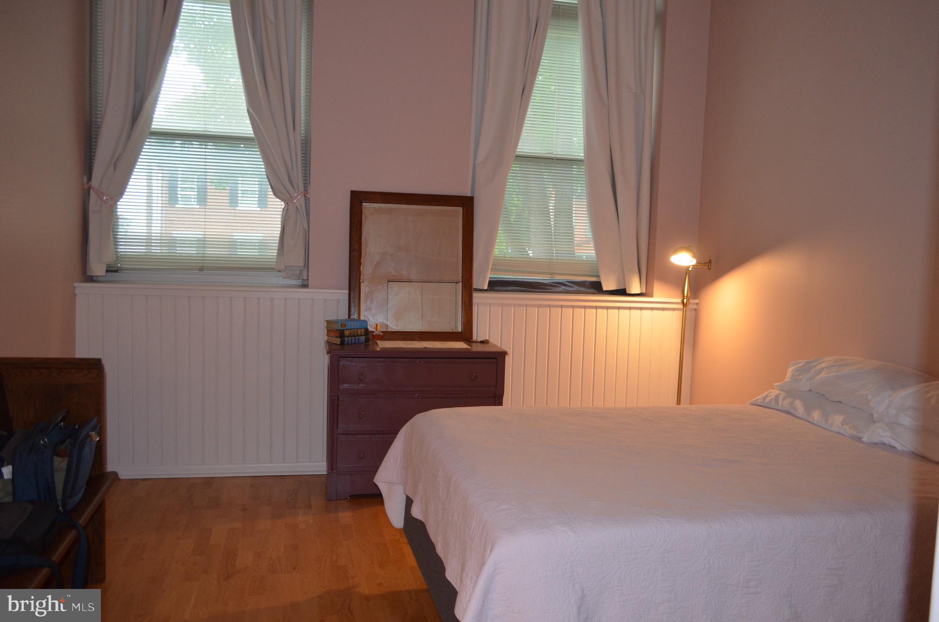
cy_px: 311
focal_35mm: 30
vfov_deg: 43.4
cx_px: 470
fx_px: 781
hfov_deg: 62.0
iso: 1100
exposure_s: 1/60
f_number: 3.8
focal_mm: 20
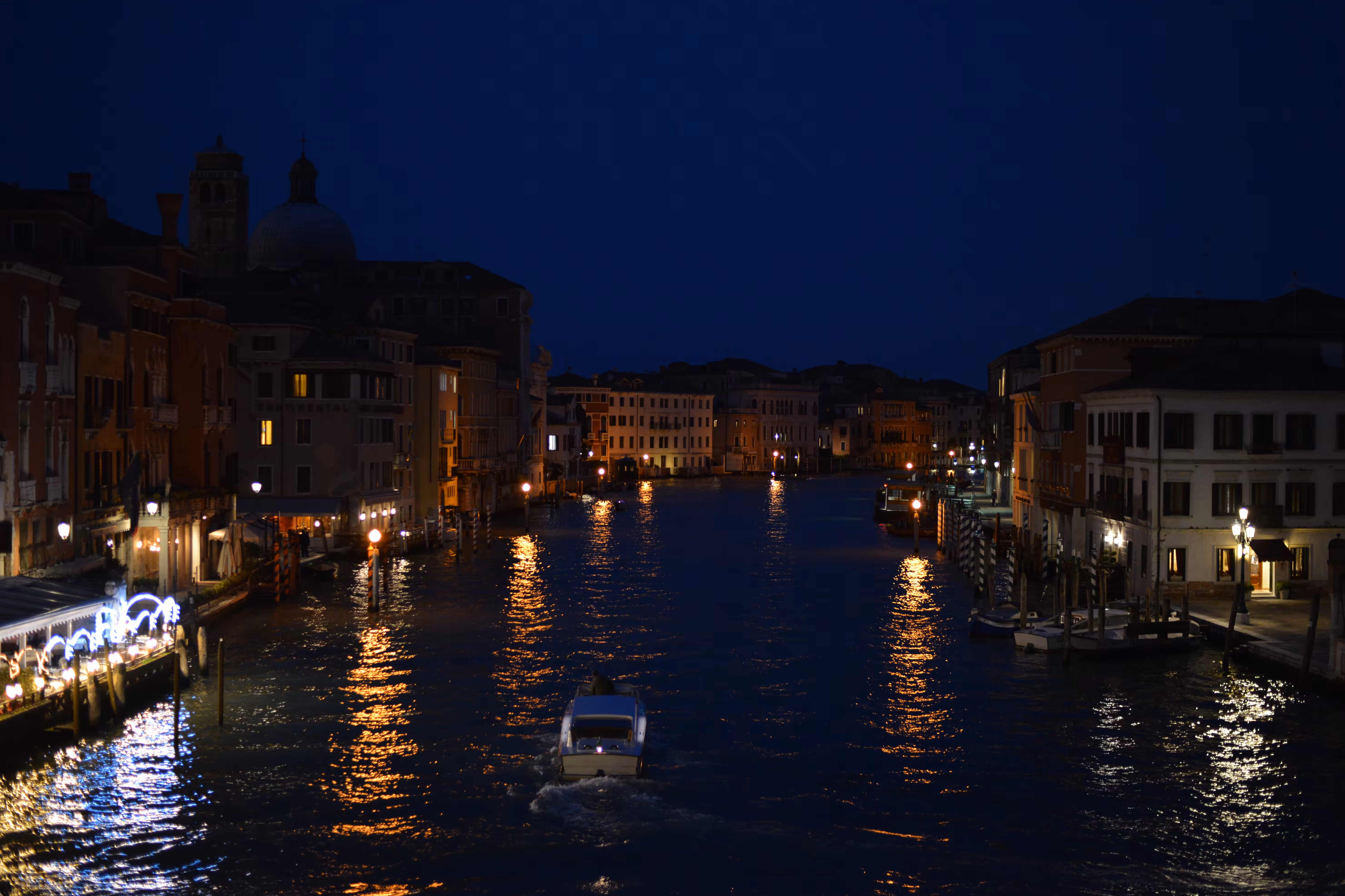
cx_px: 685
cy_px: 448
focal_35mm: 51
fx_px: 1905
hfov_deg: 38.9
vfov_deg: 26.5
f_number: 2
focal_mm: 50
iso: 2500
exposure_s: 1/80
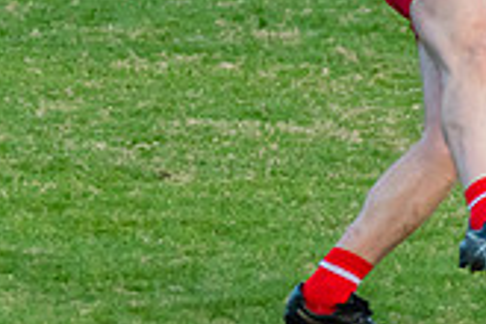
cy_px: 19
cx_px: 637
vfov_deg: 1.4
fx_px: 12891
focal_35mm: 955
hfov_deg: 2.2
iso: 2800
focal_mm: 240
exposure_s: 1/1600
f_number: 5.3
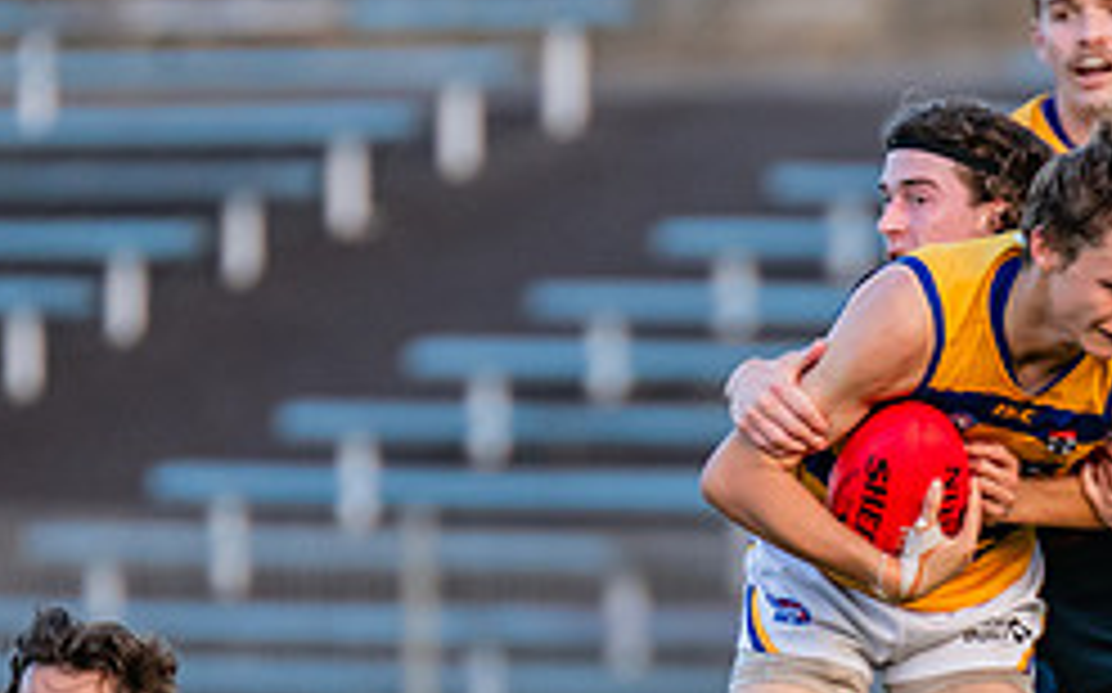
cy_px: 564
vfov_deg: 0.9
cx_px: 666
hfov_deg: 1.5
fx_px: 42399
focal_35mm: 1400
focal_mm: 420
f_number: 4
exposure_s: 1/1250
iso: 1600
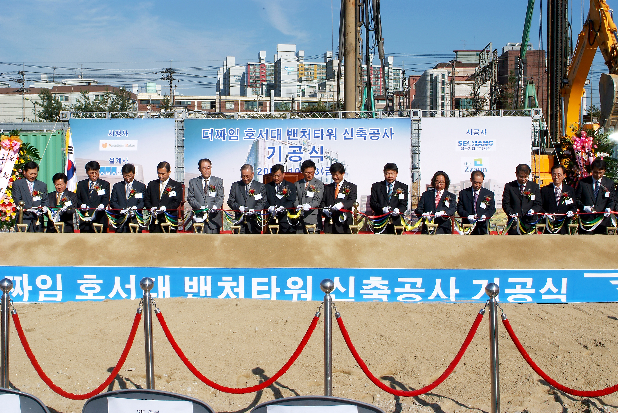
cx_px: 309
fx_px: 722
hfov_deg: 46.4
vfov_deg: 32.0
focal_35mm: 42
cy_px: 206
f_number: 16
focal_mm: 28
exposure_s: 1/90
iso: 100
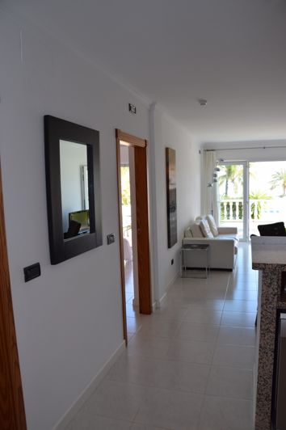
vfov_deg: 67.4
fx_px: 322
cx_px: 143
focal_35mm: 27
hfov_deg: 47.9
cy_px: 215
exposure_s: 1/200
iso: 400
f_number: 7.1
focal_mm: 18
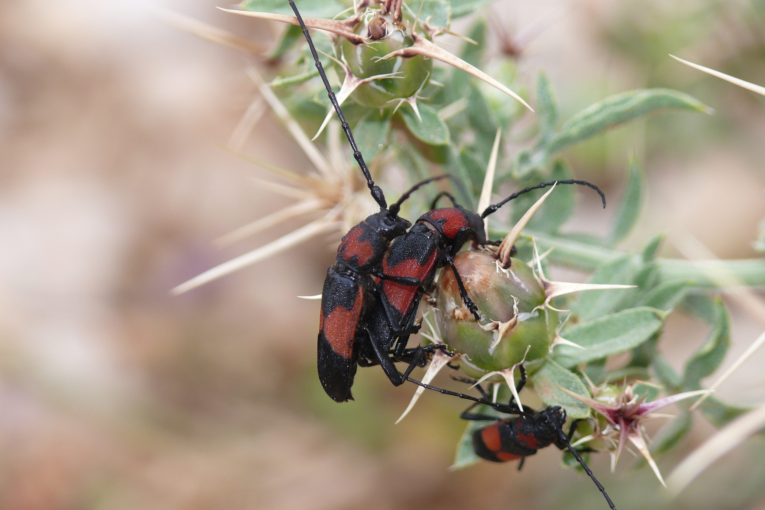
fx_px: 3952
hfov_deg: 11.1
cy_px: 238
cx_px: 381
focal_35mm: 186
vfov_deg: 7.4
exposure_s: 1/200
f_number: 4
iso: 100
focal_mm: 37.6
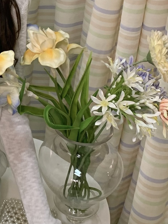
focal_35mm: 83
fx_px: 537
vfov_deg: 22.3
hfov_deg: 16.7
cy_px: -21
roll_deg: +1.2
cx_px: -57
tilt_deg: -21.5
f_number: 1.8
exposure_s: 1/60
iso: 125
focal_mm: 4.25
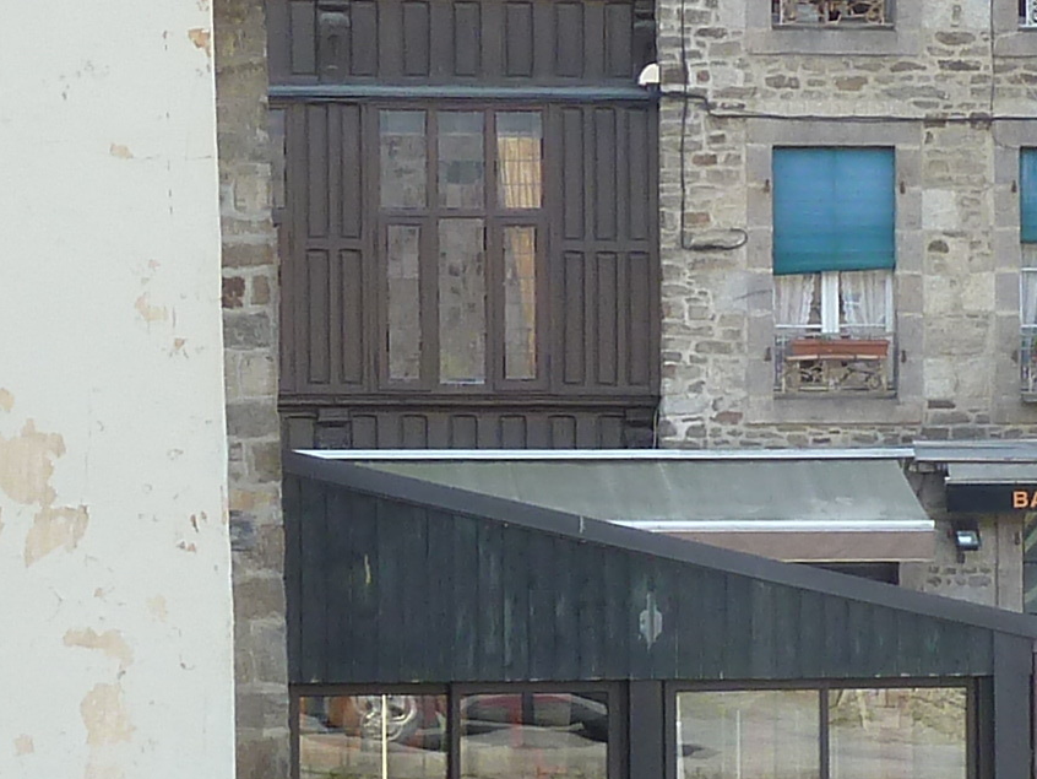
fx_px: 7791
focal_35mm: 260
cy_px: 553
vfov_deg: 5.7
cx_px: 921
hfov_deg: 7.6
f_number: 3.9
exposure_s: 1/125
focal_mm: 9.1
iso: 80
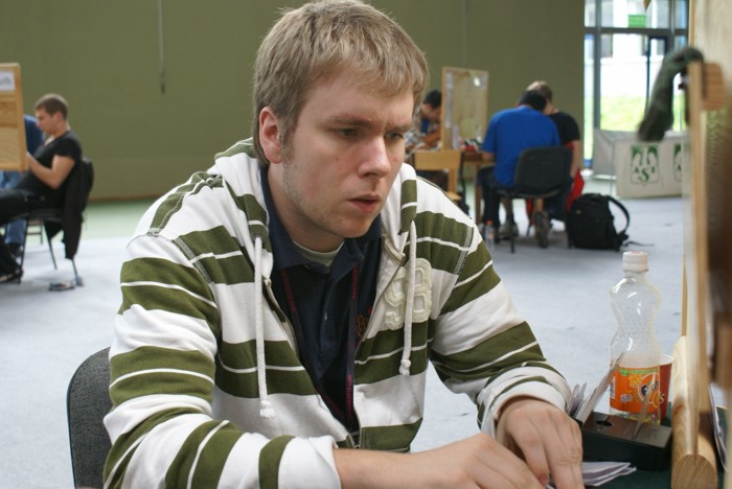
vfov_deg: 25.8
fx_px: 1068
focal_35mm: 52
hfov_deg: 37.8
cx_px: 366
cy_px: 244
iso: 320
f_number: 5.6
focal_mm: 35
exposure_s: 1/60
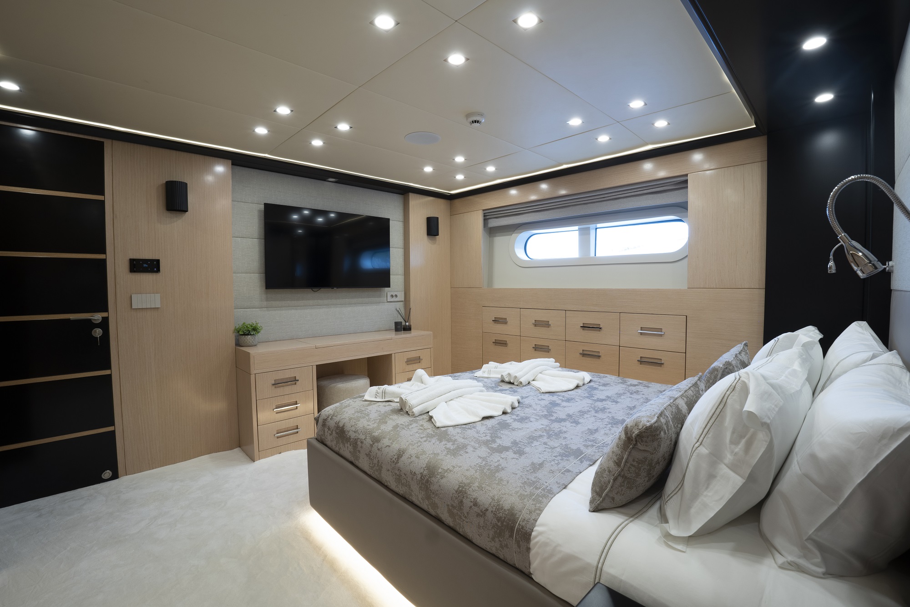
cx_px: 455
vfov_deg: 77.3
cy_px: 304
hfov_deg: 100.4
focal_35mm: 15
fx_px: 379
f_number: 8
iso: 200
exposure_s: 1/5
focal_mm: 10
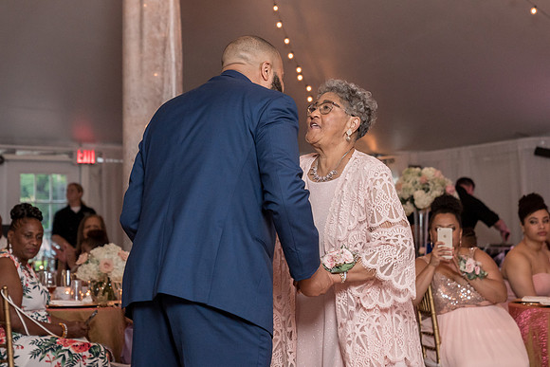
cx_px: 296
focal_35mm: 97
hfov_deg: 21.1
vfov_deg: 14.1
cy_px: 169
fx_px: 1479
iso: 2000
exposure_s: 1/200
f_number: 4
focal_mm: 68
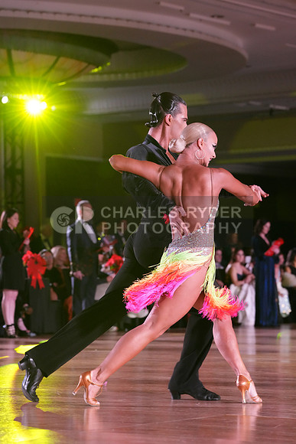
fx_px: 1615
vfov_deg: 15.6
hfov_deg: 10.5
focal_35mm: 131
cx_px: 148
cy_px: 222
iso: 5000
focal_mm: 131
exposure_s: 1/250
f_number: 5.6
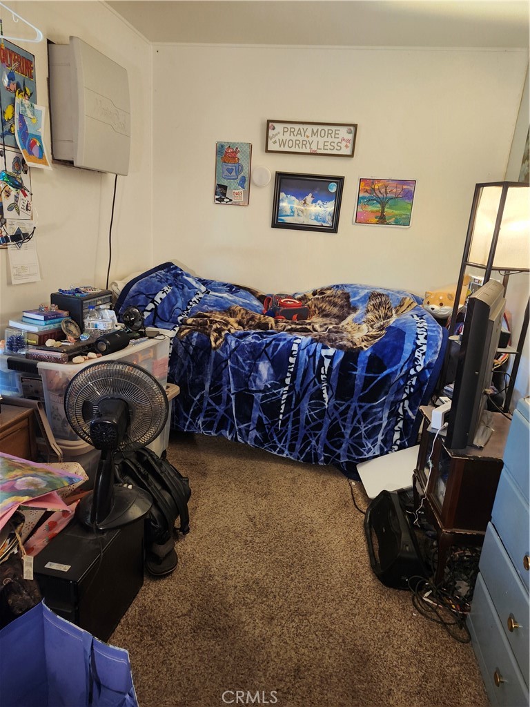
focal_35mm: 23
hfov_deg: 58.9
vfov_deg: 73.9
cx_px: 265
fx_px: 470
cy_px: 354
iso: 640
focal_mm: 5.54
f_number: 1.8
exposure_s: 1/60
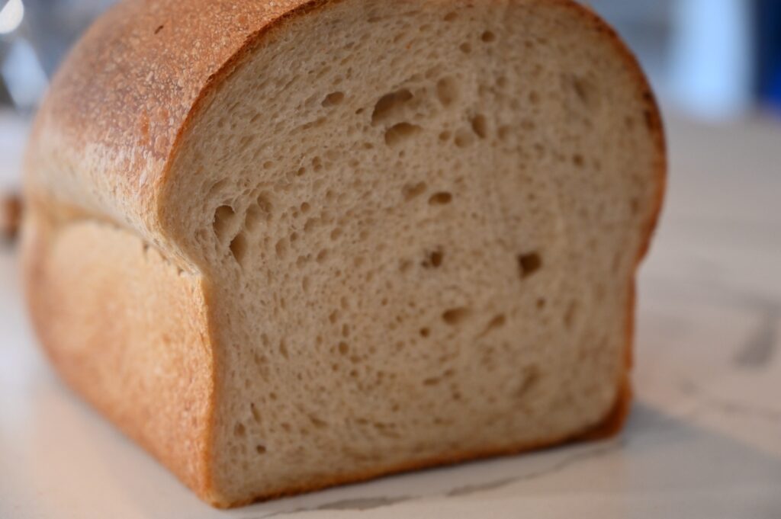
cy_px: 260
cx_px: 390
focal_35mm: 70
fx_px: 1517
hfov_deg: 28.9
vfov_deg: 19.4
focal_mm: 70
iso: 2500
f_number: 4
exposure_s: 1/125
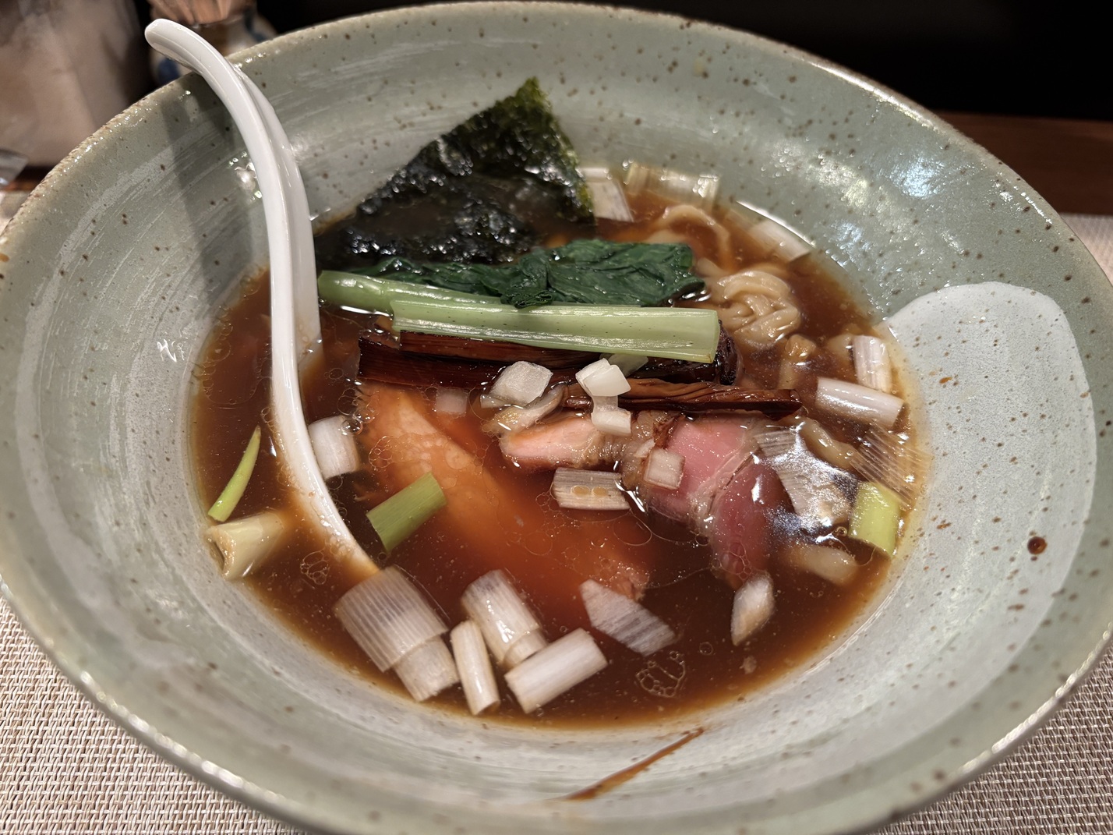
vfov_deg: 53.1
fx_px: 836
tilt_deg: -49.5
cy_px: 418
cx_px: 556
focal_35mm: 26
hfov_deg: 67.3
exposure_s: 1/50
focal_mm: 5.96
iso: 250
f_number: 1.6
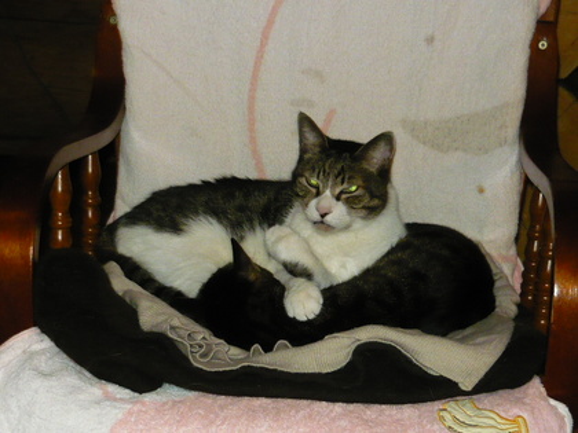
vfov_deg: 21.0
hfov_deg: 27.8
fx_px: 1169
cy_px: 216
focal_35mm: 70
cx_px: 289
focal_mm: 7.2
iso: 320
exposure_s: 1/30
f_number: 3
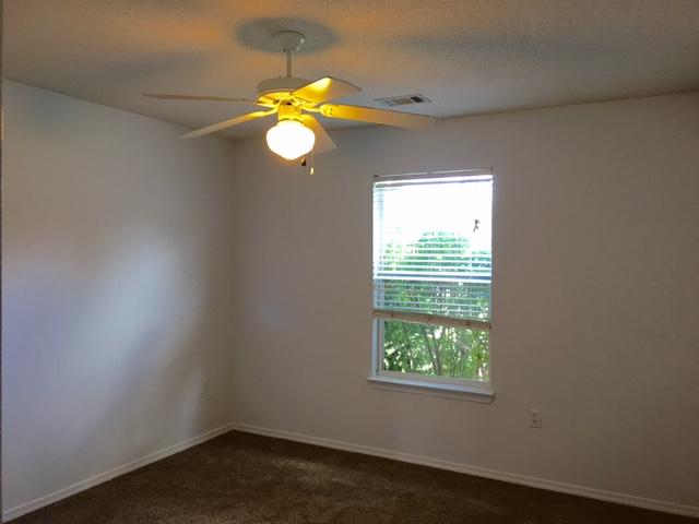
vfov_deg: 48.2
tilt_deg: +0.4
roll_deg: -0.2
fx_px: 586
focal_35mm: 29
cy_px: 262
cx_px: 350
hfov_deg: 61.7
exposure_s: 1/15
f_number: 2.2
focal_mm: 4.15
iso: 32
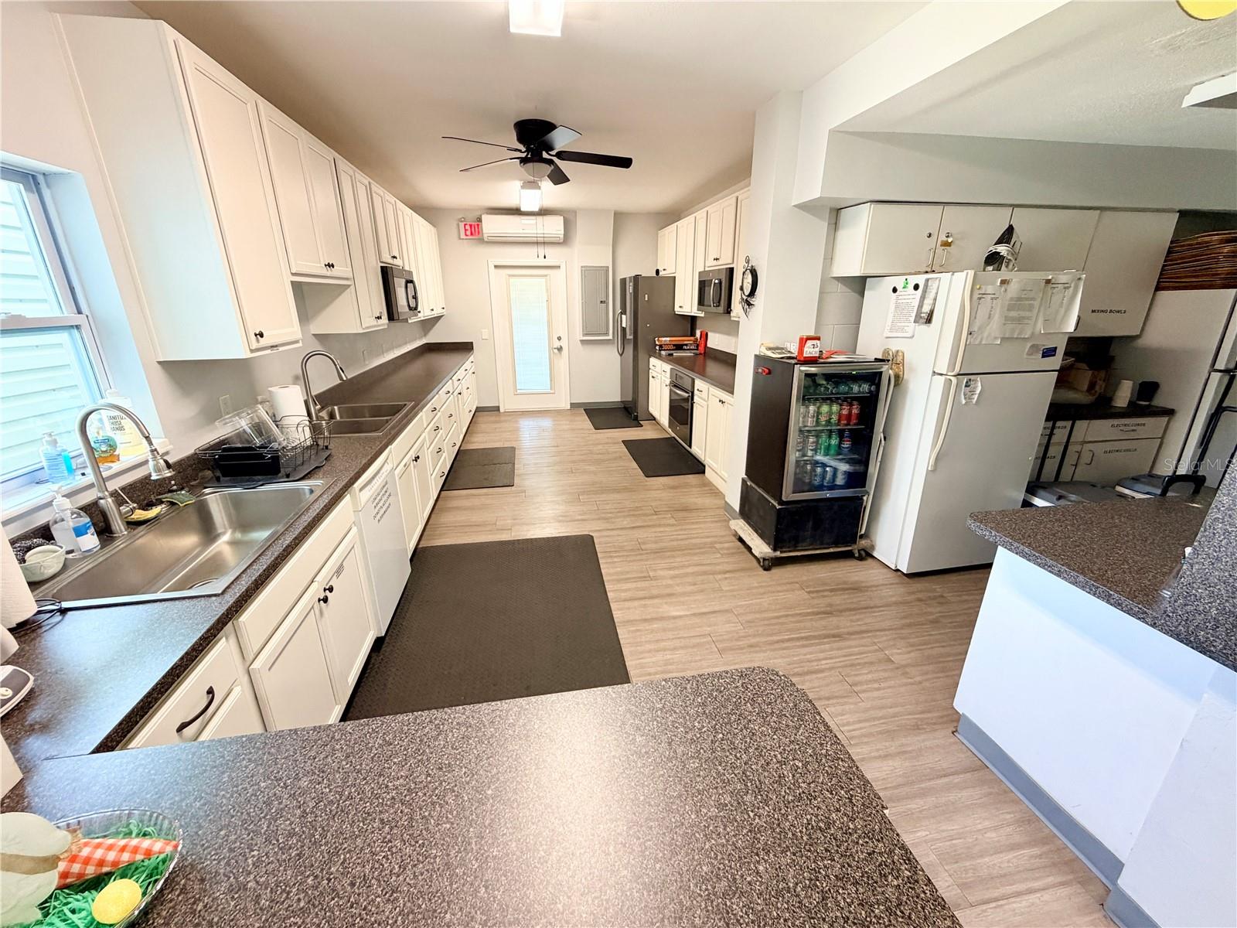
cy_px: 464
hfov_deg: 102.1
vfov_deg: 85.7
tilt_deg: -19.1
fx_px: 500
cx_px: 618
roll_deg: +1.2
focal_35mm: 14
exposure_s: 1/60
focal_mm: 2.22
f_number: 2.2
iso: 320
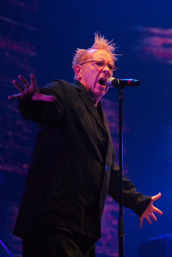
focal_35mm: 132
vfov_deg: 15.5
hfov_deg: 10.4
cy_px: 125
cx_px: 91
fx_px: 944
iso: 1600
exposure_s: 1/500
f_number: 2.8
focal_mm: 80
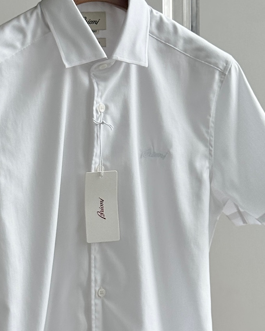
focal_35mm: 113
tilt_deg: -6.9
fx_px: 1108
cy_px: 189
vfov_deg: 17.0
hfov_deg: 13.6
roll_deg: +1.0
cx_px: 112
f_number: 1.78
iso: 64
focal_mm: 6.76
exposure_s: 1/488
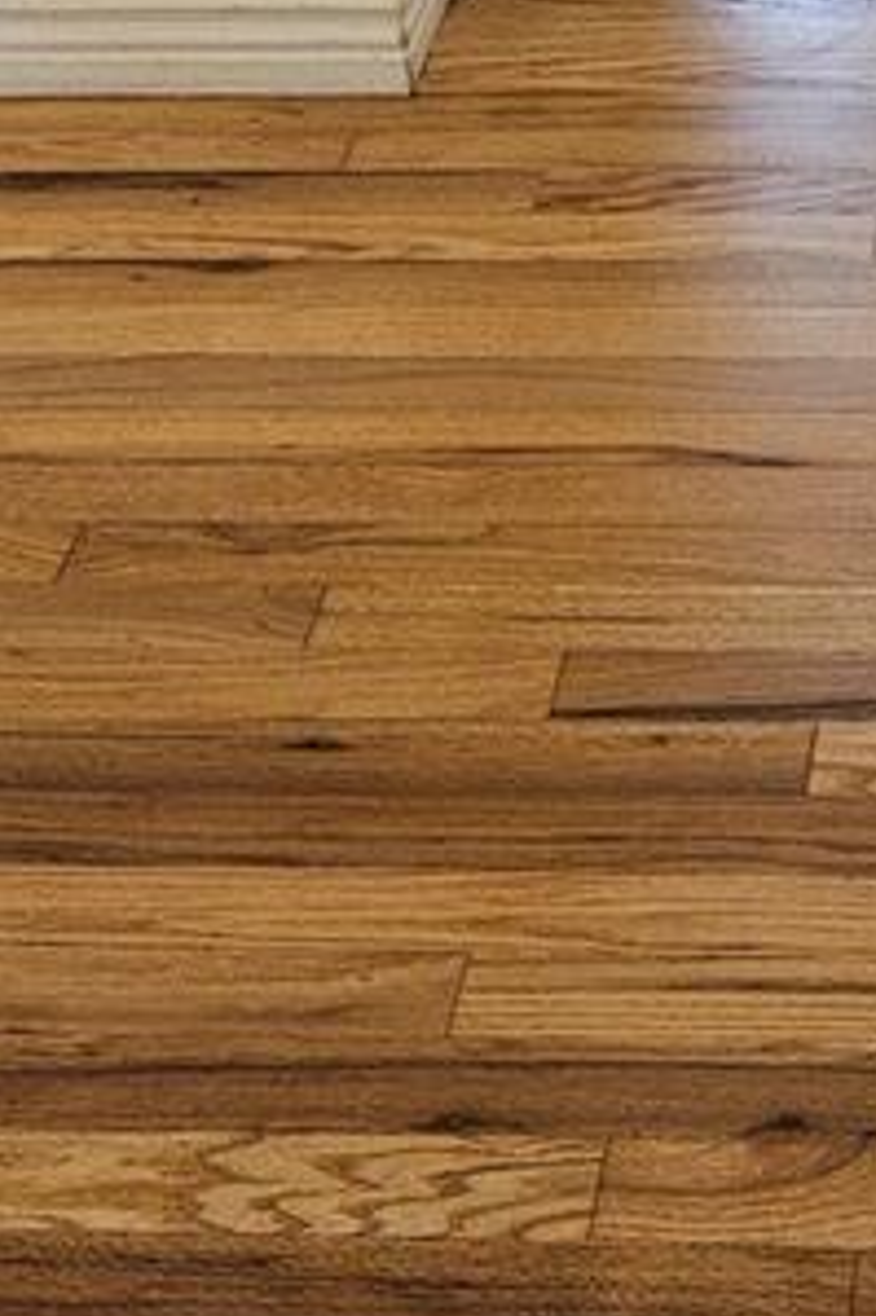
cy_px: -555
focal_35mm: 96
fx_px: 3508
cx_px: 911
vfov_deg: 19.1
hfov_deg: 14.0
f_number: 1.8
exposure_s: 1/60
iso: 100
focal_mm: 5.4
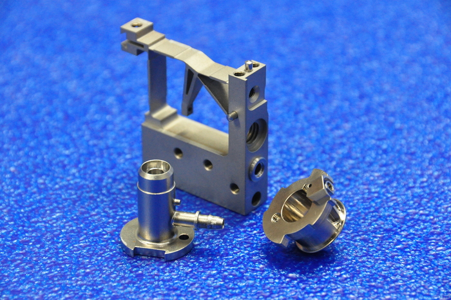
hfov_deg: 11.4
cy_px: 150
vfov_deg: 7.6
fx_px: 2252
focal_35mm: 180
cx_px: 226
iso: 1800
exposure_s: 1/20
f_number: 9
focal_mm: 120
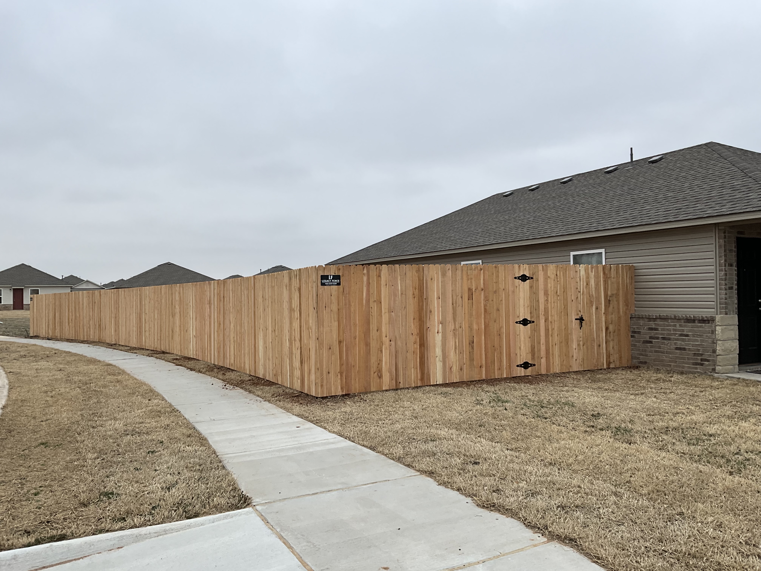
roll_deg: +0.4
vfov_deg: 48.2
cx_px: 380
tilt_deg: -0.3
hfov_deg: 61.7
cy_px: 286
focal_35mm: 29
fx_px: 638
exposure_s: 1/239
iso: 20
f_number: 1.8
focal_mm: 3
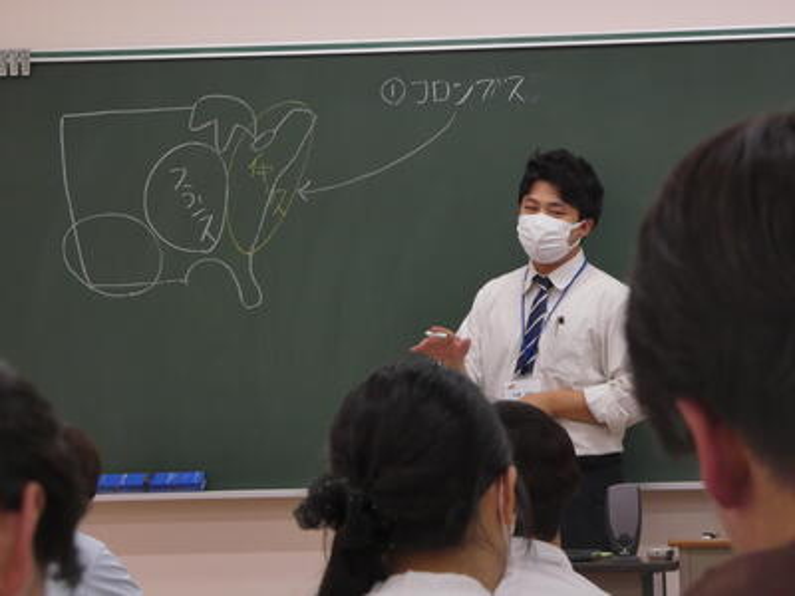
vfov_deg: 8.6
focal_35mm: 173
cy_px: 298
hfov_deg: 11.4
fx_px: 3973
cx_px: 398
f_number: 5.5
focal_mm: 30.9
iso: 320
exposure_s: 1/80
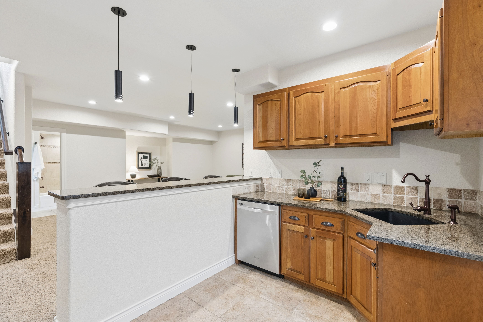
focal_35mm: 16
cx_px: 242
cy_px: 161
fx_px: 215
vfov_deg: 73.8
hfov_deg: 96.7
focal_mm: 16
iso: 640
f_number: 8
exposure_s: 1/15
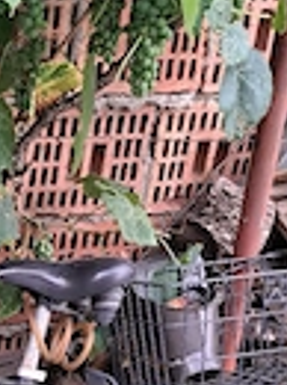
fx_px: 821
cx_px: -124
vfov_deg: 24.7
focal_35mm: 74
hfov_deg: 18.0
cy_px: 418
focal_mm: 5.23
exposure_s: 1/50
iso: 100
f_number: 1.8
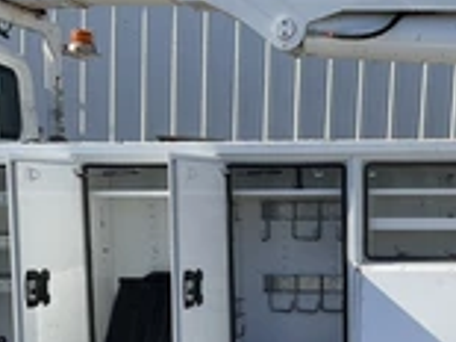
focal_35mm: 75
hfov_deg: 25.3
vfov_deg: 19.3
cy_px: 307
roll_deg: -4.4
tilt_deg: -8.7
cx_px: 400
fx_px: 987
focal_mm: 3
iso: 16
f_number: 1.8
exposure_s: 1/1195
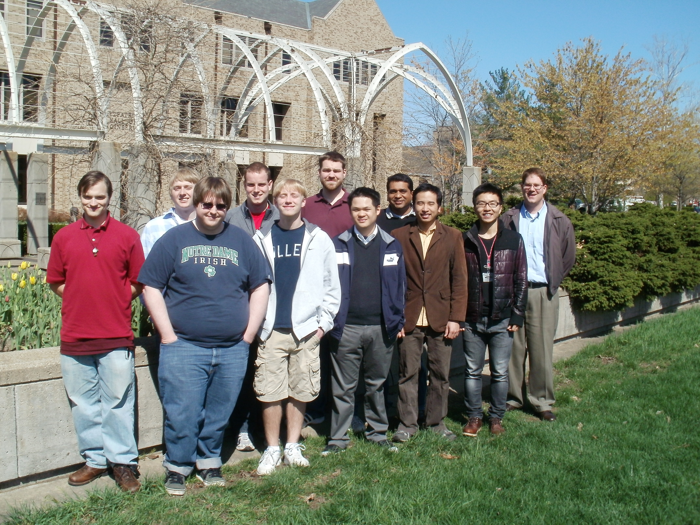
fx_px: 728
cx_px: 350
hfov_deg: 51.4
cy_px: 262
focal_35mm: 36
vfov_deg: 39.7
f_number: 5.6
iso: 100
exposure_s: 1/500
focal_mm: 6.3
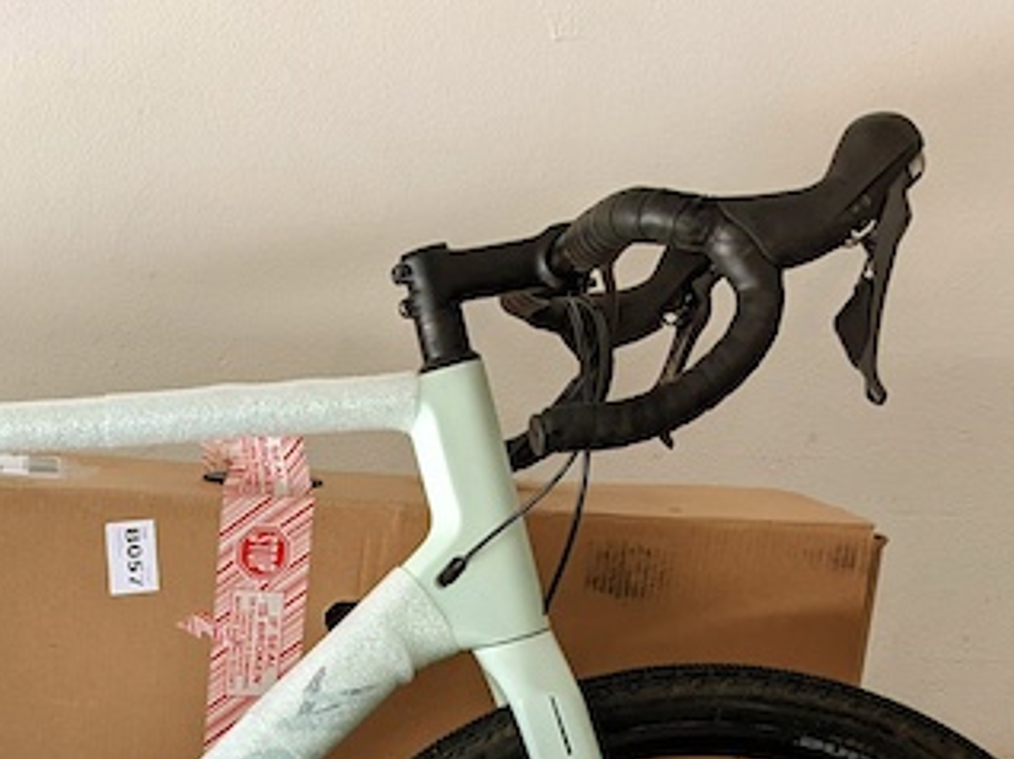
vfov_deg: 20.3
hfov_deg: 27.2
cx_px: 29
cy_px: 890
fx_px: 1990
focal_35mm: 68
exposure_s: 1/120
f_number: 1.73
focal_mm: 4.38
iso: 94
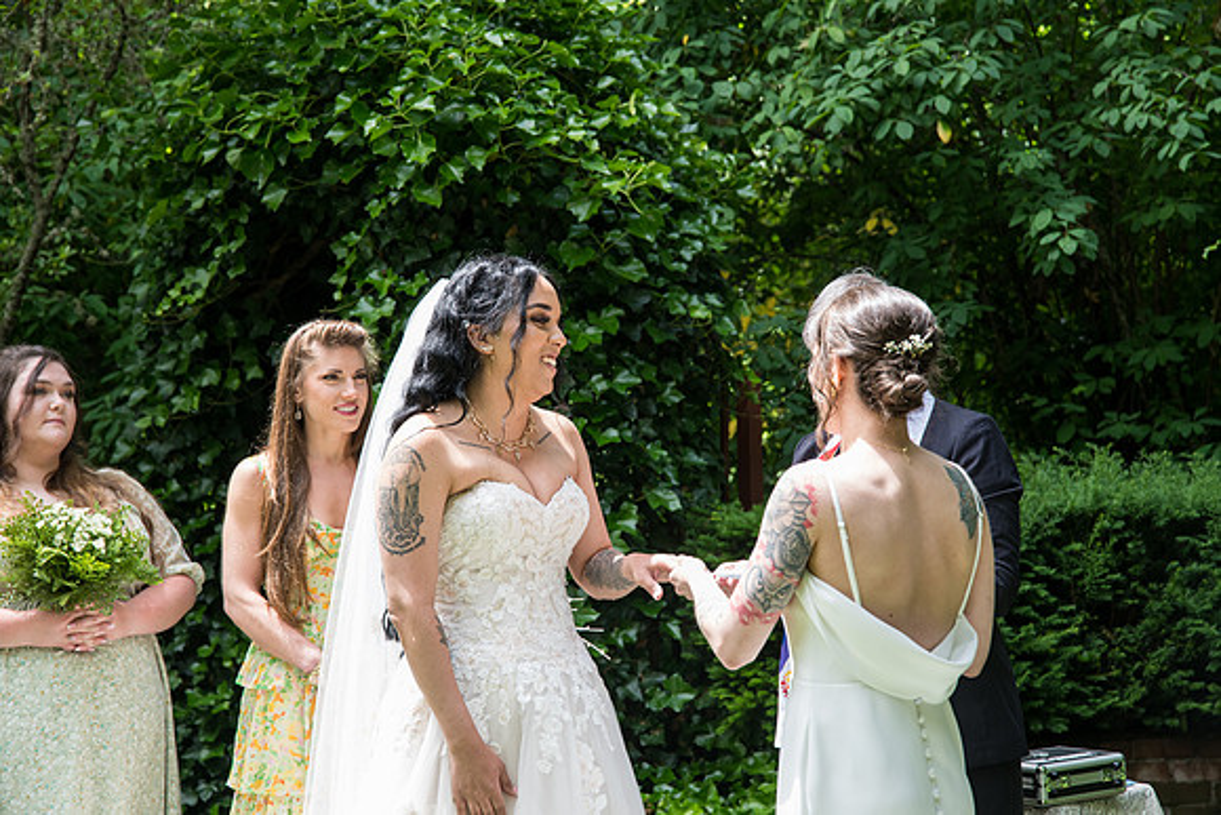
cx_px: 610
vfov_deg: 19.5
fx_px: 2375
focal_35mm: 70
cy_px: 408
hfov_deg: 28.8
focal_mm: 70
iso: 500
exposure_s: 1/400
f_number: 5
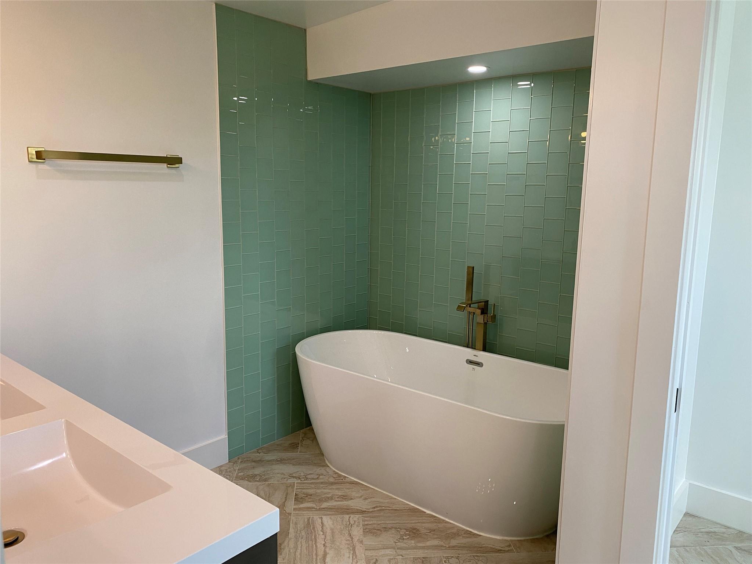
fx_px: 565
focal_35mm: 26
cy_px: 282
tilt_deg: -11.4
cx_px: 376
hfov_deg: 67.3
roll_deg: -1.2
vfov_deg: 53.1
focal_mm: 4.25
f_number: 1.8
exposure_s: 1/60
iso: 80
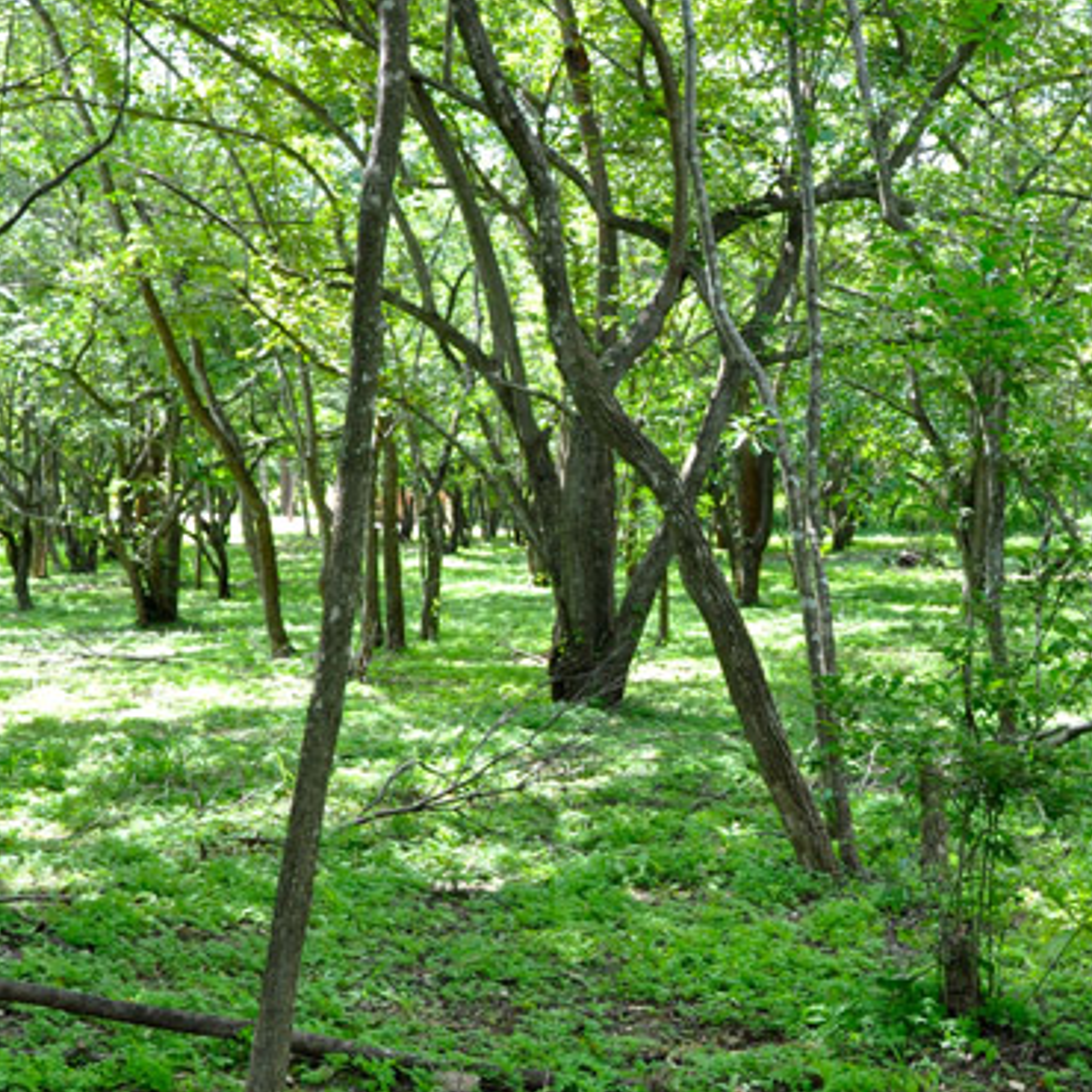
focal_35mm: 66
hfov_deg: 26.0
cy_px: 674
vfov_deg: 26.0
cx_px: 655
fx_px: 2356
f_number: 7.1
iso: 200
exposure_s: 1/50
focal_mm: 24
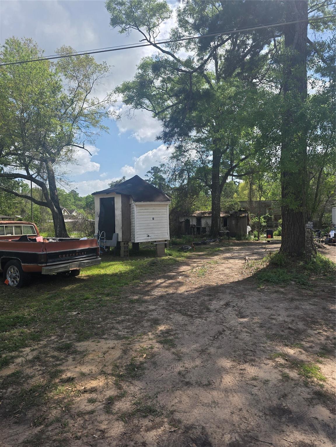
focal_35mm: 23
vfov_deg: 73.9
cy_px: 224
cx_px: 168
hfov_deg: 58.9
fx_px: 298
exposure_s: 1/522
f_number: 1.7
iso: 12
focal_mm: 6.3
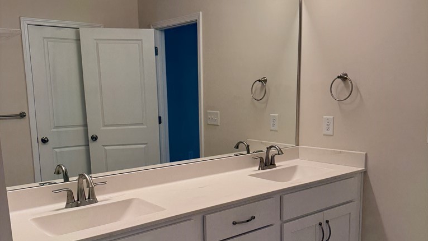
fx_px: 397
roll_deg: -0.6
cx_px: 214
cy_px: 161
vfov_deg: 33.4
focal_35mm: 35
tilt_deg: -10.9
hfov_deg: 56.6
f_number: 1.78
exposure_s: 1/188
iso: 125
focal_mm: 6.76
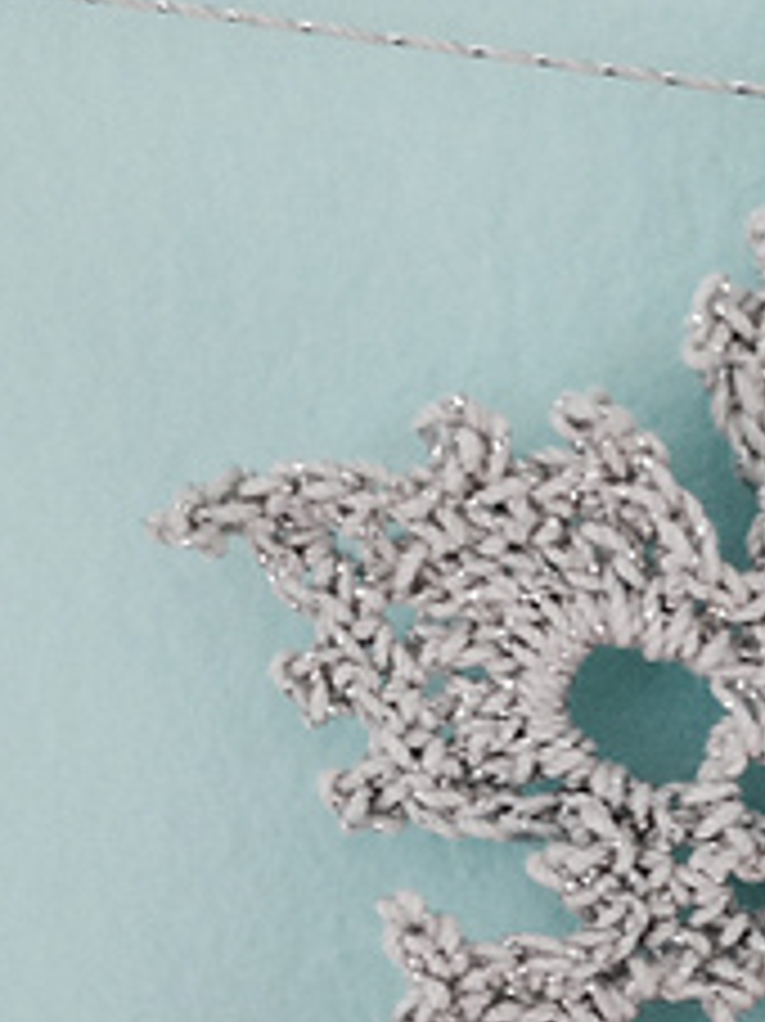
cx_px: 873
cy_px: 887
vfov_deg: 20.7
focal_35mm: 93
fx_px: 2743
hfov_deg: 15.4
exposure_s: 1/20
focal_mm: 4.12
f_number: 2.4
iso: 125
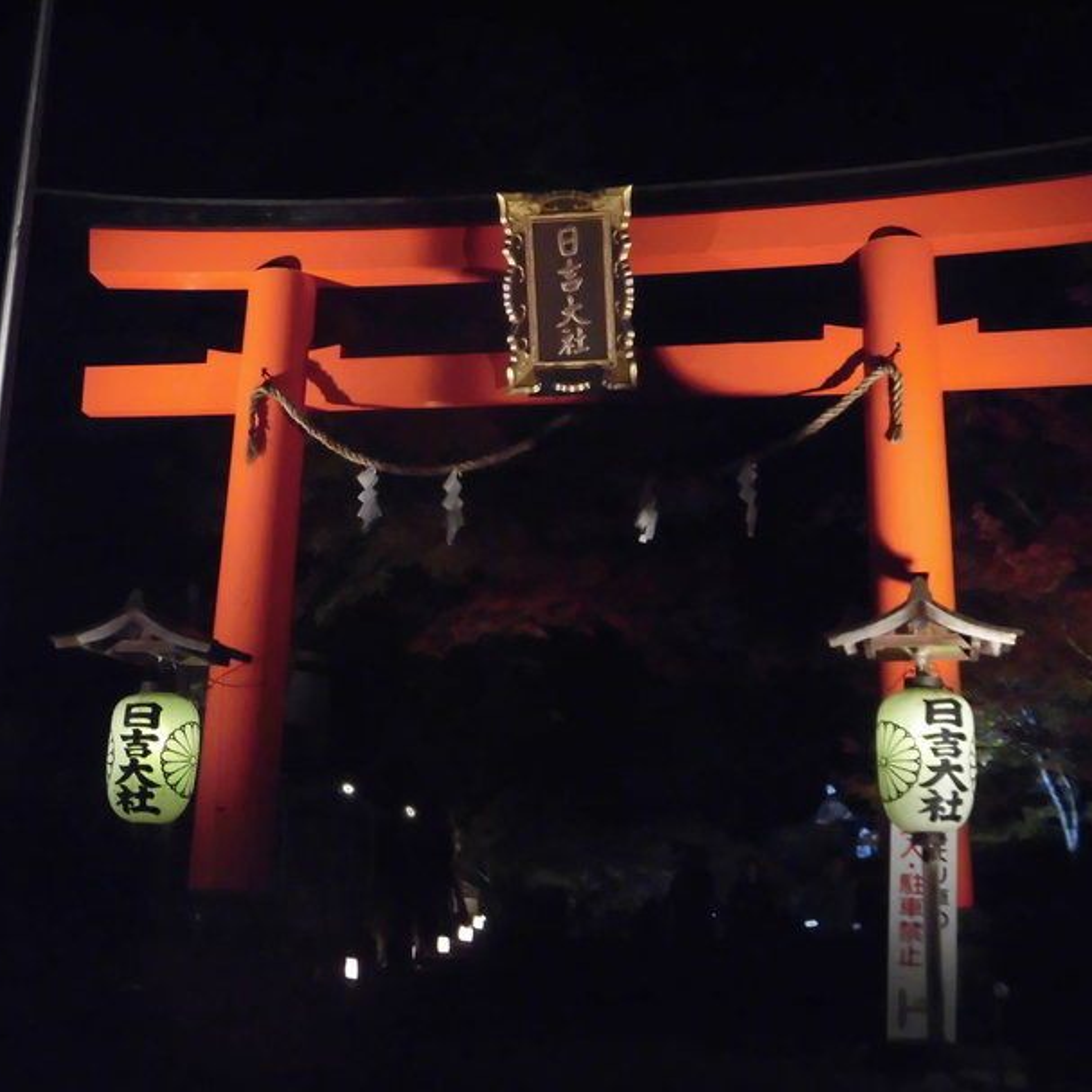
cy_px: 548
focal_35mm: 51
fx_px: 1820
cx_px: 503
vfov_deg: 33.4
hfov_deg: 33.4
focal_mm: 7.72
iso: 800
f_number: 3.8
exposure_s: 1/25
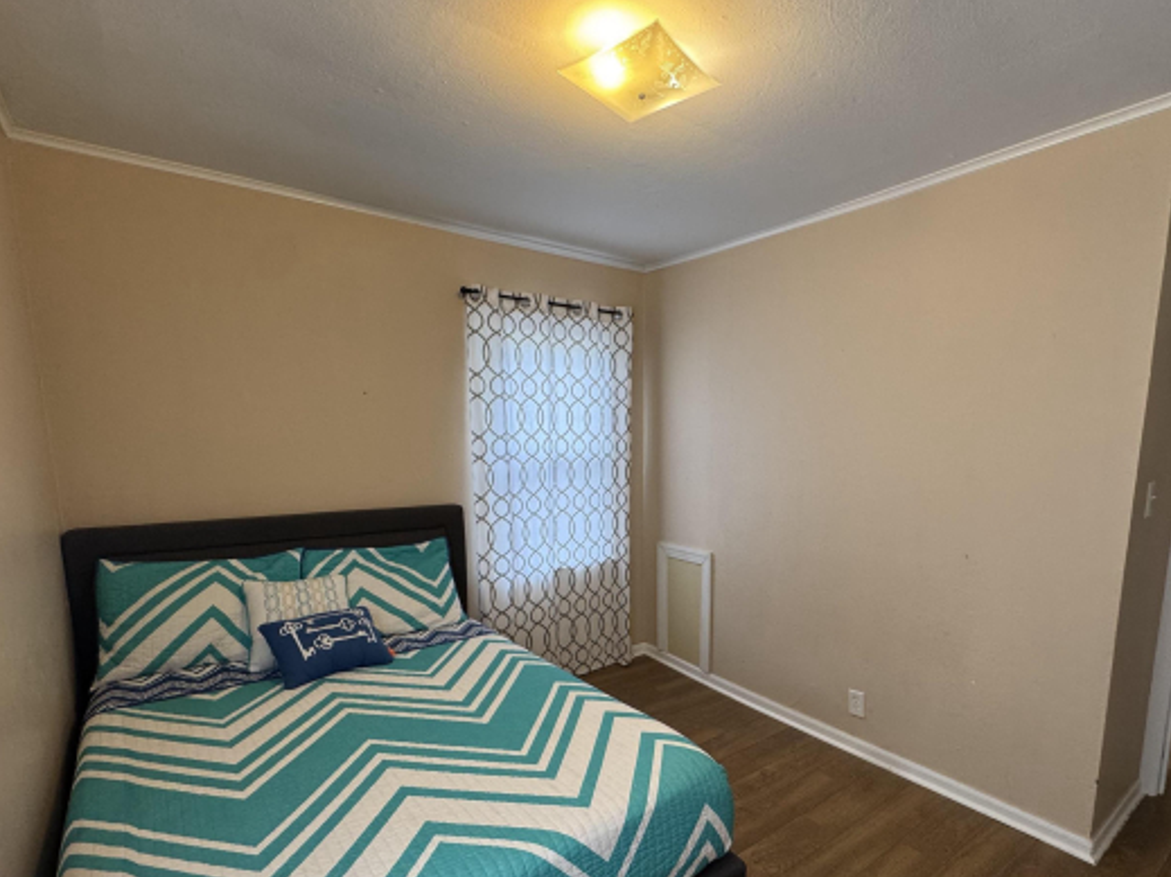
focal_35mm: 18
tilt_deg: -9.1
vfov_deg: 70.8
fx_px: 609
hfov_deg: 87.5
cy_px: 530
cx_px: 646
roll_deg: +0.5
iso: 200
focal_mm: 2.22
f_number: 2.2
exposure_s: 1/120
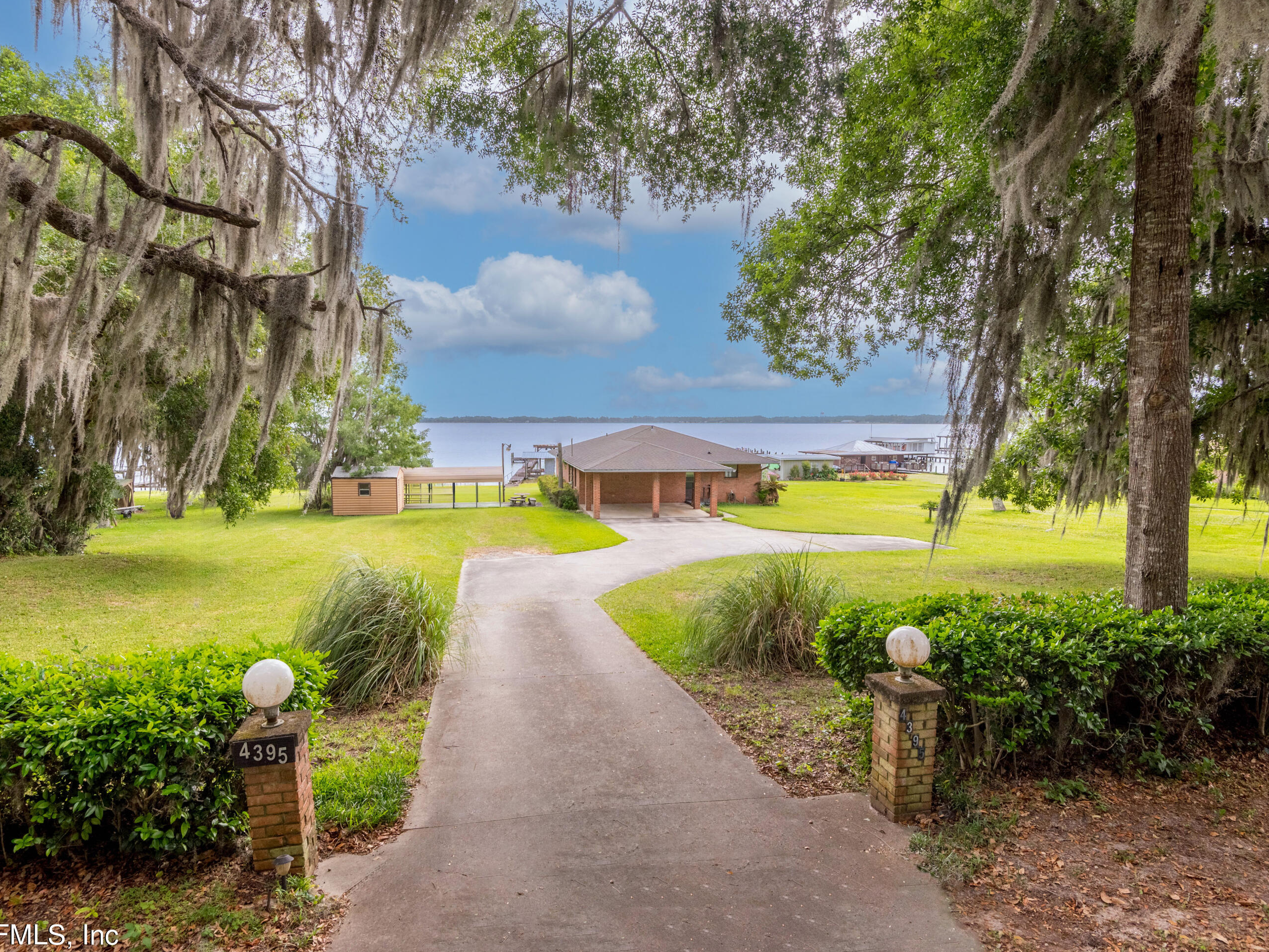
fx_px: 660
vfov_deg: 71.6
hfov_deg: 87.7
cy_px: 485
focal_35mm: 18
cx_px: 605
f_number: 8
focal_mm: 16
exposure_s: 1/1250
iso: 500
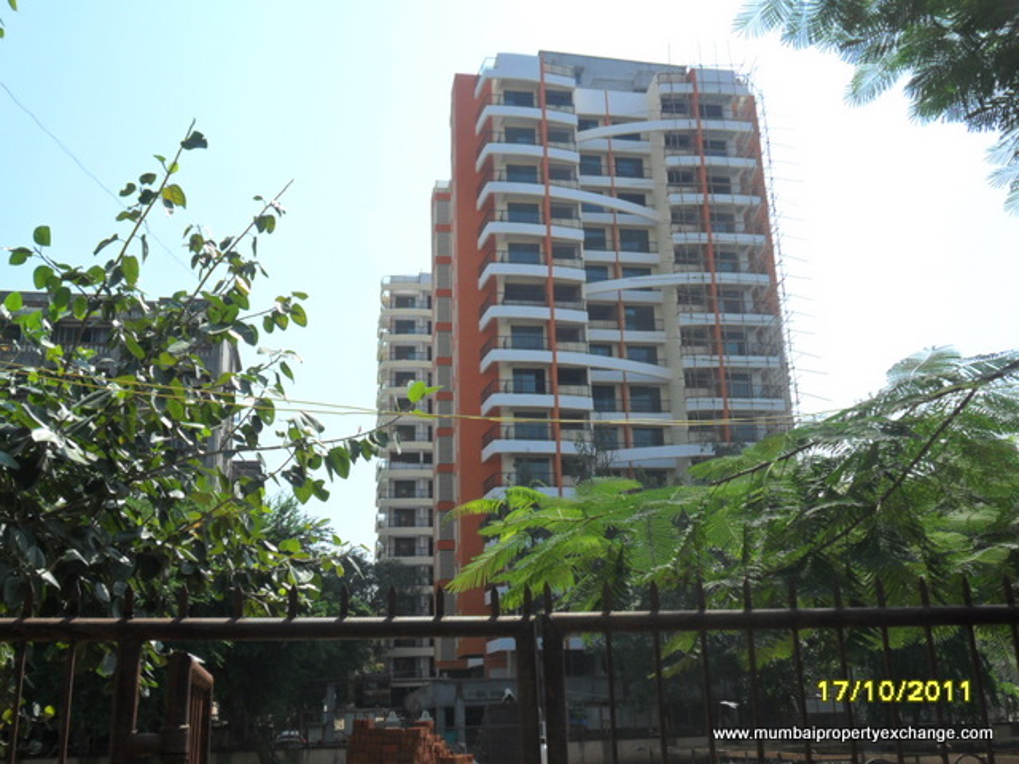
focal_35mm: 37
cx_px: 510
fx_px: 1089
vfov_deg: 38.7
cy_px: 382
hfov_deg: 50.1
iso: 100
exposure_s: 1/750
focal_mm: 6.6
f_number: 4
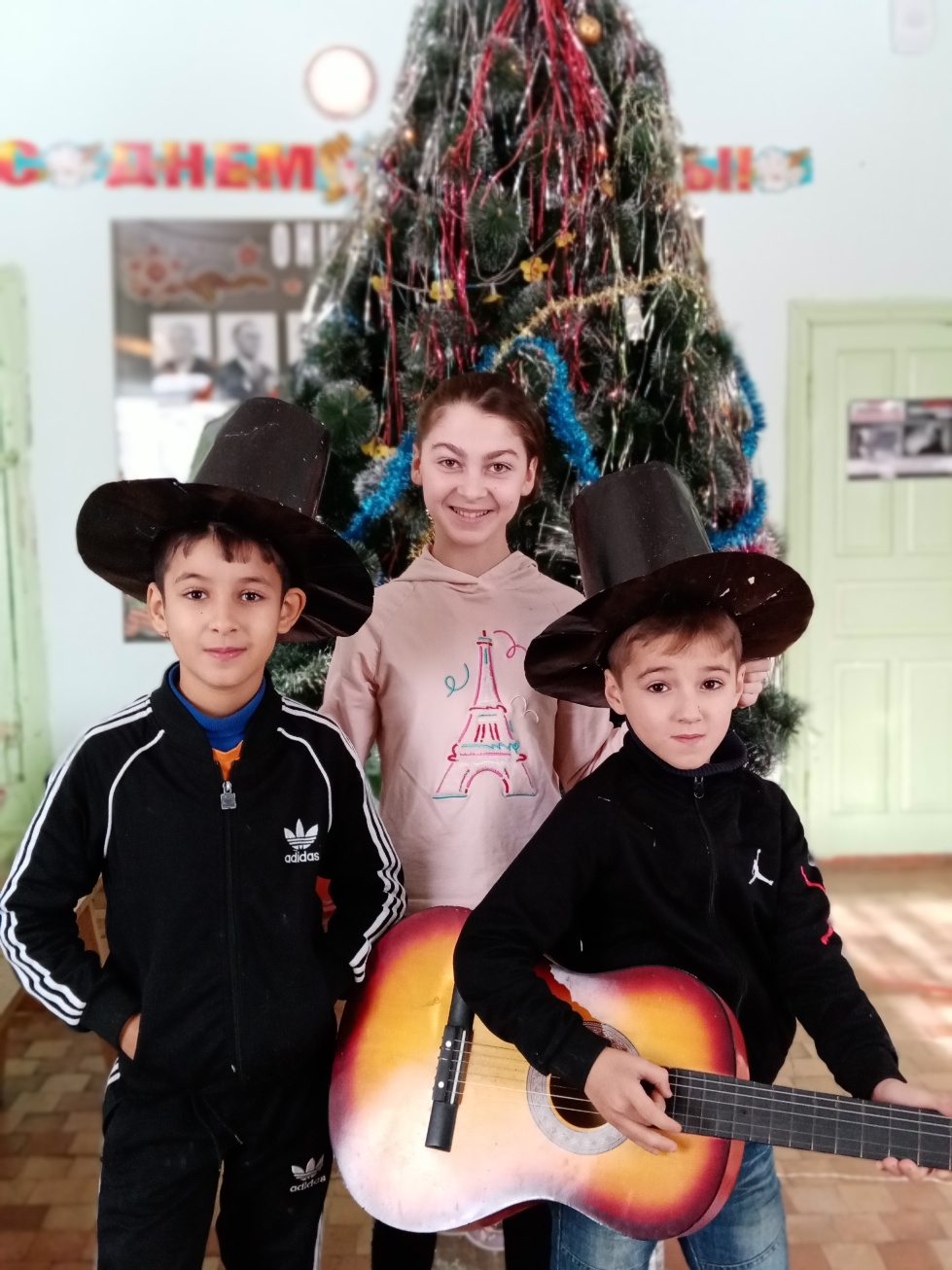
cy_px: 635
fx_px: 954
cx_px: 476
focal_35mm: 26
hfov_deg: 53.0
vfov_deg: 67.3
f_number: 4
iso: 275
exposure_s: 1/30
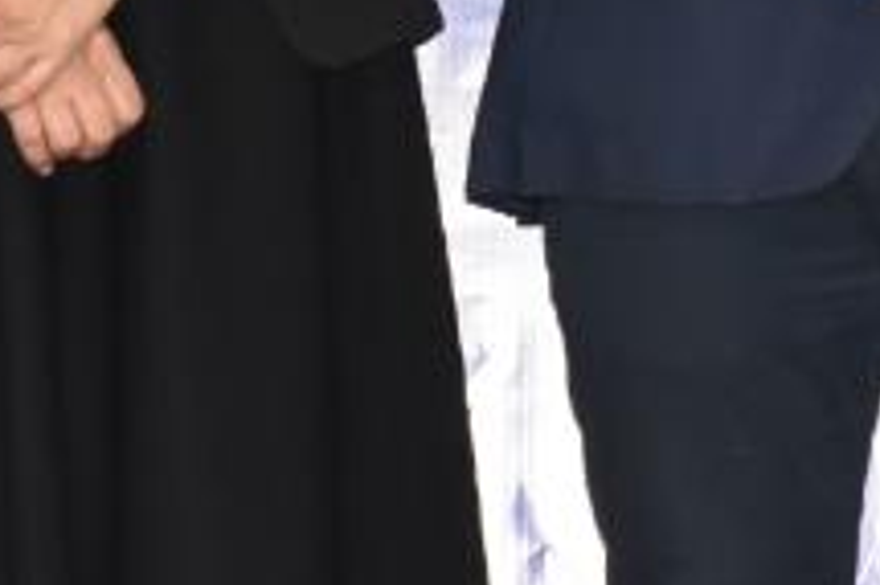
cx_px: 528
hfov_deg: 4.7
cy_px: -681
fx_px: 10820
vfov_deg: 3.1
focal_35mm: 443
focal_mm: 62
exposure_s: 1/60
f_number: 8
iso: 1600
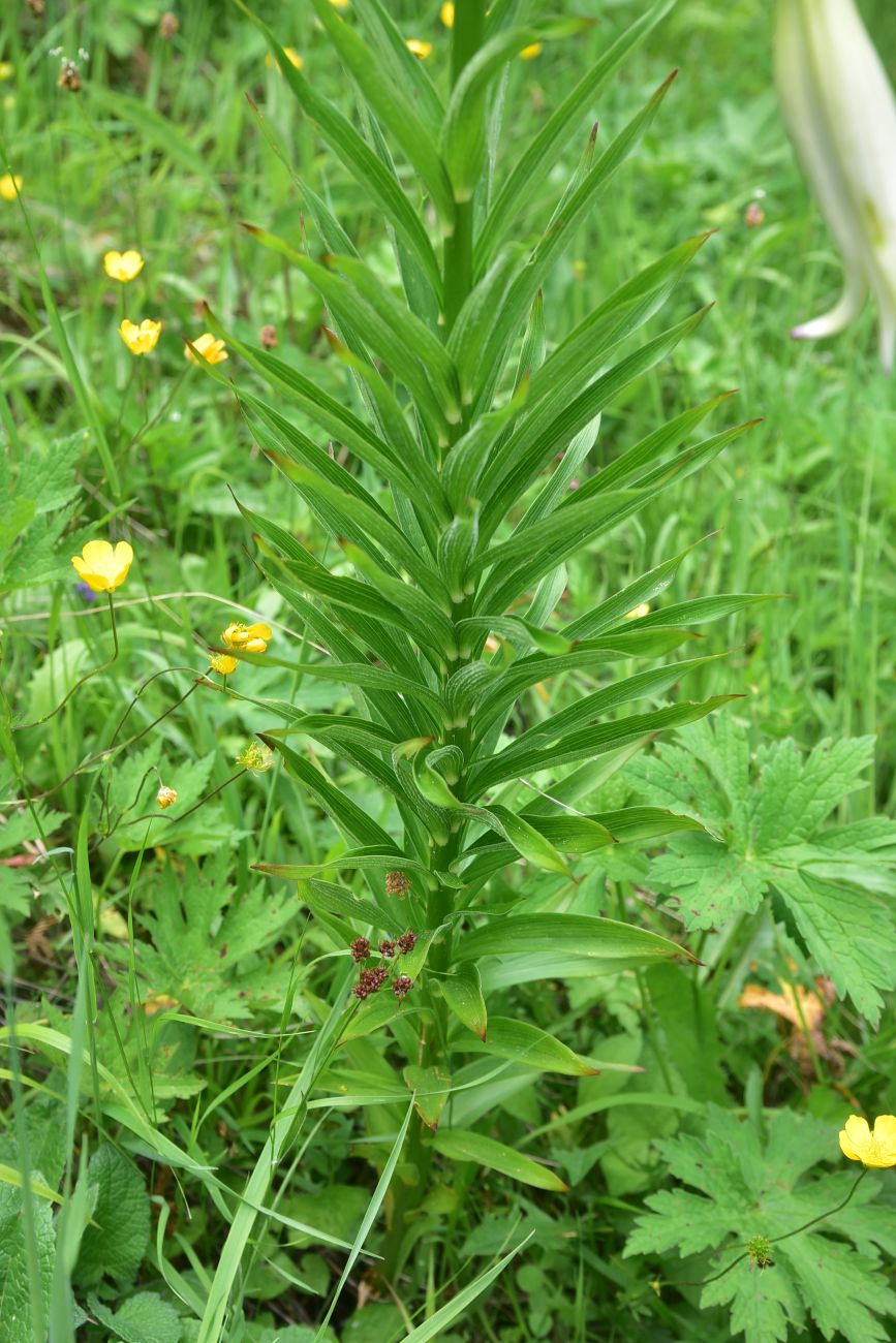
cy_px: 672
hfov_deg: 27.0
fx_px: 1866
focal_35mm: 50
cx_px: 448
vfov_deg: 39.6
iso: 320
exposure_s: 1/125
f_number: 8
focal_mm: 50
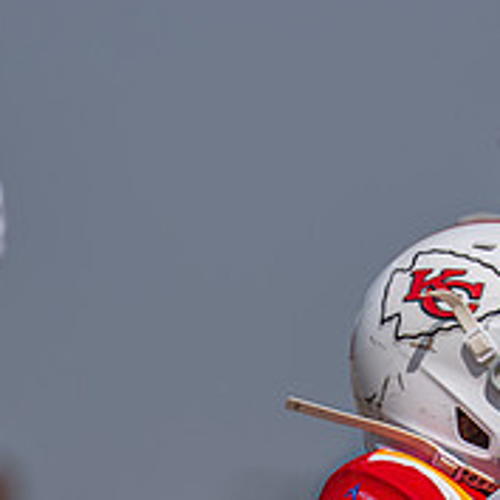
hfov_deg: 1.7
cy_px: 649
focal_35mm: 1059
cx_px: 547
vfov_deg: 1.7
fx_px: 17306
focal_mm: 185
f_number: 2.8
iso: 125
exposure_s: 1/5000
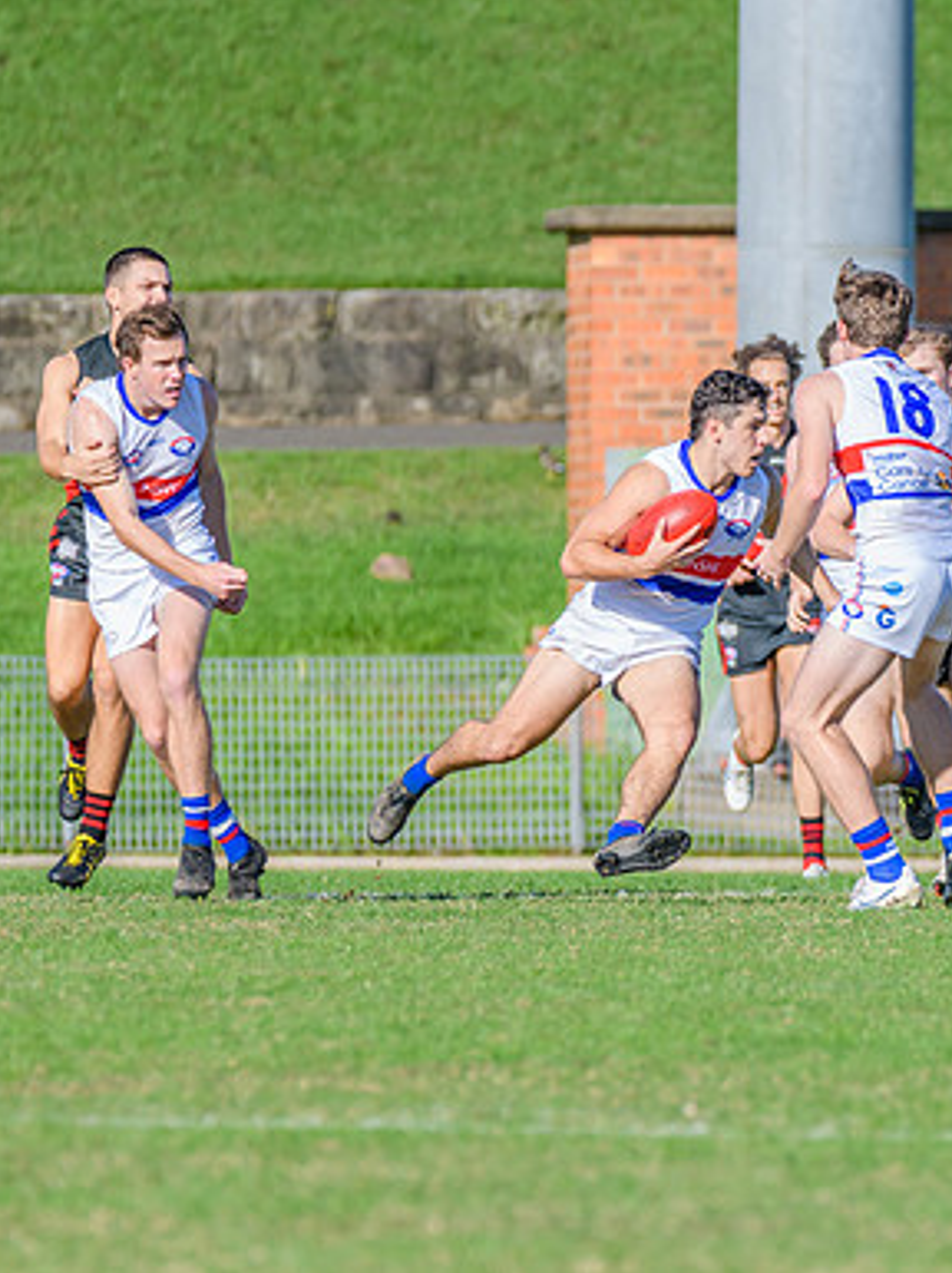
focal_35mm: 768
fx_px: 28209
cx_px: 845
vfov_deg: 2.6
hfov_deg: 1.9
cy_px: 762
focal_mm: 380
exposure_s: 1/1600
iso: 640
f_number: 8
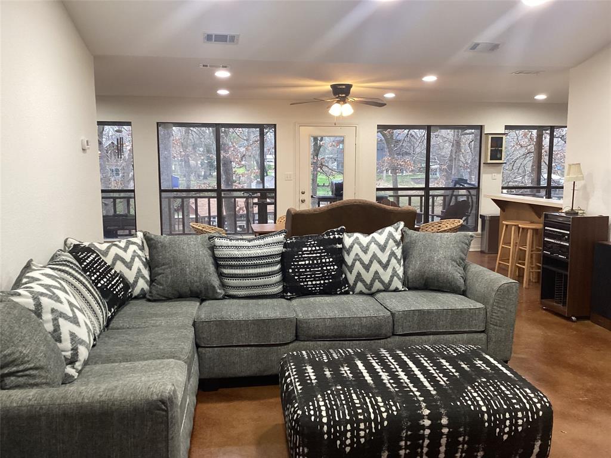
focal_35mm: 31
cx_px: 306
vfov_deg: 45.4
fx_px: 547
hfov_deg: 58.4
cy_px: 229
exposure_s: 1/60
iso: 200
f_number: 2.4
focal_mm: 3.3
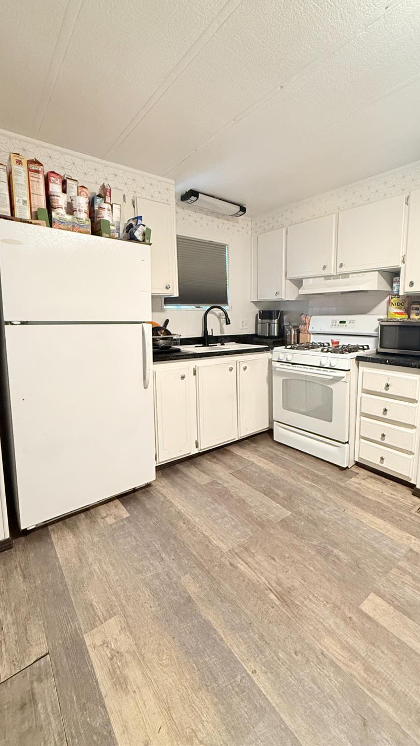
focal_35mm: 16
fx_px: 317
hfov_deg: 66.5
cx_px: 250
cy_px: 355
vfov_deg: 99.3
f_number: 2.2
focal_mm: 2.22
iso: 500
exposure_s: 1/60
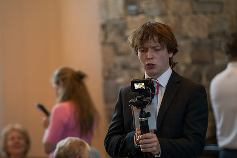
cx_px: 96
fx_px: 1603
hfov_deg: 8.5
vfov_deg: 5.6
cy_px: 79
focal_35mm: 244
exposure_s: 1/320
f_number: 2.8
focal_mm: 170
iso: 4000
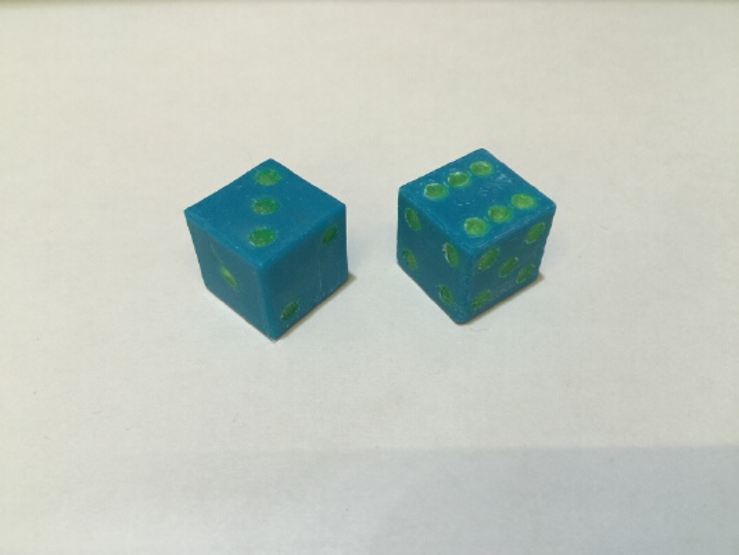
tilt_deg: -48.2
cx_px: 370
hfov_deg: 61.6
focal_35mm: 29
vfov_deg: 48.2
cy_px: 278
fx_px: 619
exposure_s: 1/33
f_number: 2.2
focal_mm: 4.15
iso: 64
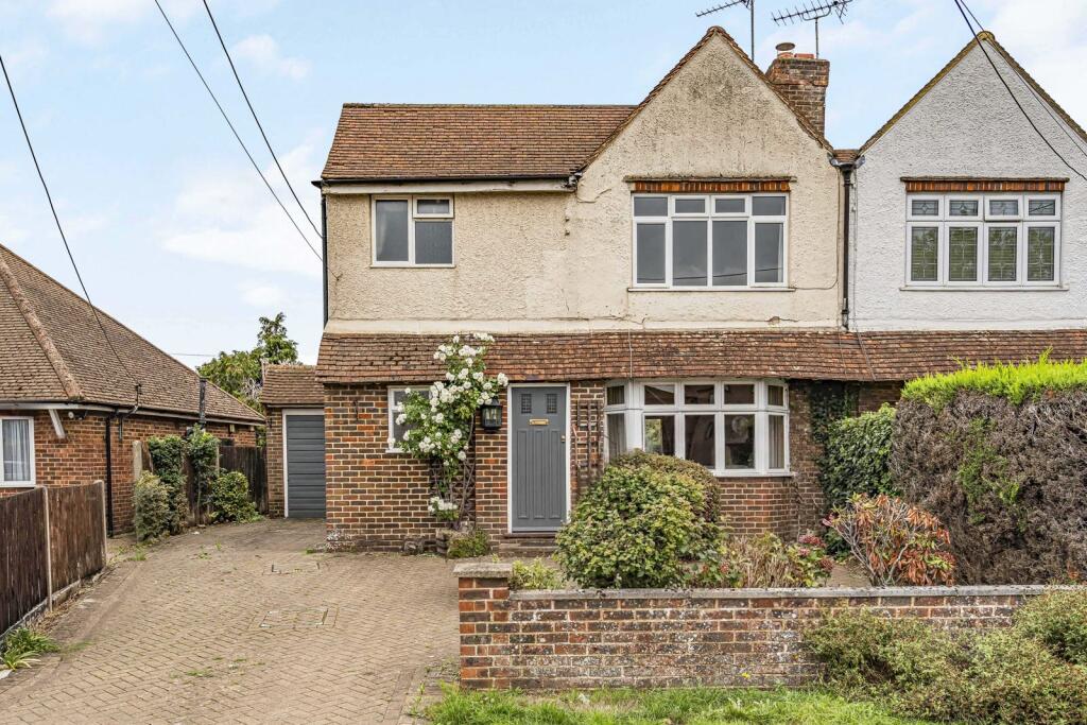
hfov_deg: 61.9
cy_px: 362
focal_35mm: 30
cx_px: 544
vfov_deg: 43.6
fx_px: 906
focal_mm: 30
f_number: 9
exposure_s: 1/200
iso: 250
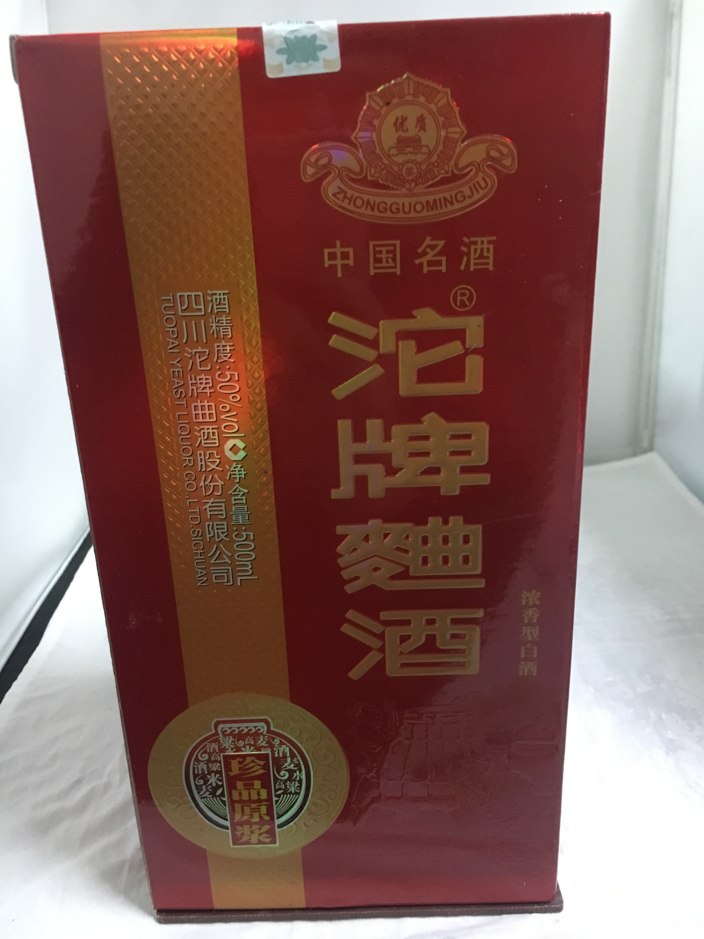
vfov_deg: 61.7
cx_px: 352
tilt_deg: -17.7
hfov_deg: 48.2
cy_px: 470
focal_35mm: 29
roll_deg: +3.0
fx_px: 786
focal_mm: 4.15
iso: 500
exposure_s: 1/17
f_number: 2.2
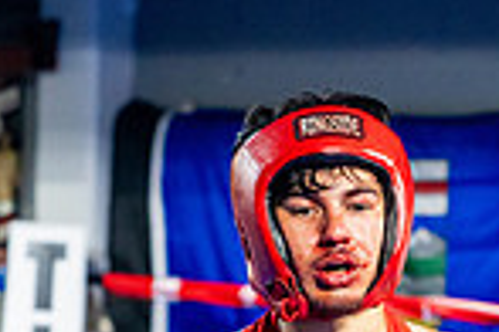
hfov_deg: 10.4
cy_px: 598
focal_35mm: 197
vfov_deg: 6.8
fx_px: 2730
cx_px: 231
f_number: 2
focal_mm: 50
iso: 4000
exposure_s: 1/800
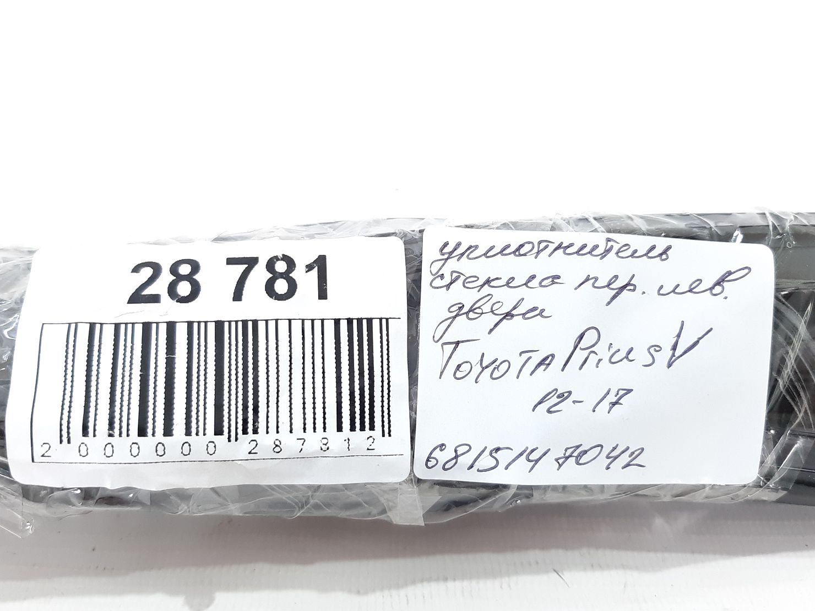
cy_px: 332
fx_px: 730
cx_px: 384
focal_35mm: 31
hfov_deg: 58.3
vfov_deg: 45.4
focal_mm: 3.93
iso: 200
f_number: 1.7
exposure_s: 1/50
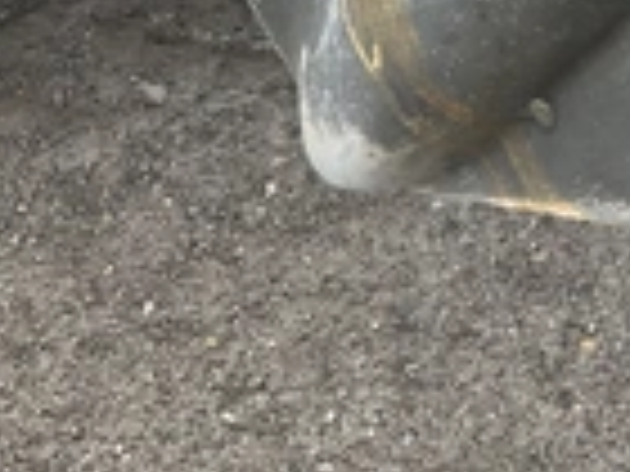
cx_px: 734
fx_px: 1511
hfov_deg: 22.0
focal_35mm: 83
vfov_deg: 16.6
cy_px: -175
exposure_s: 1/365
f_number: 1.8
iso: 25
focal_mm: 3
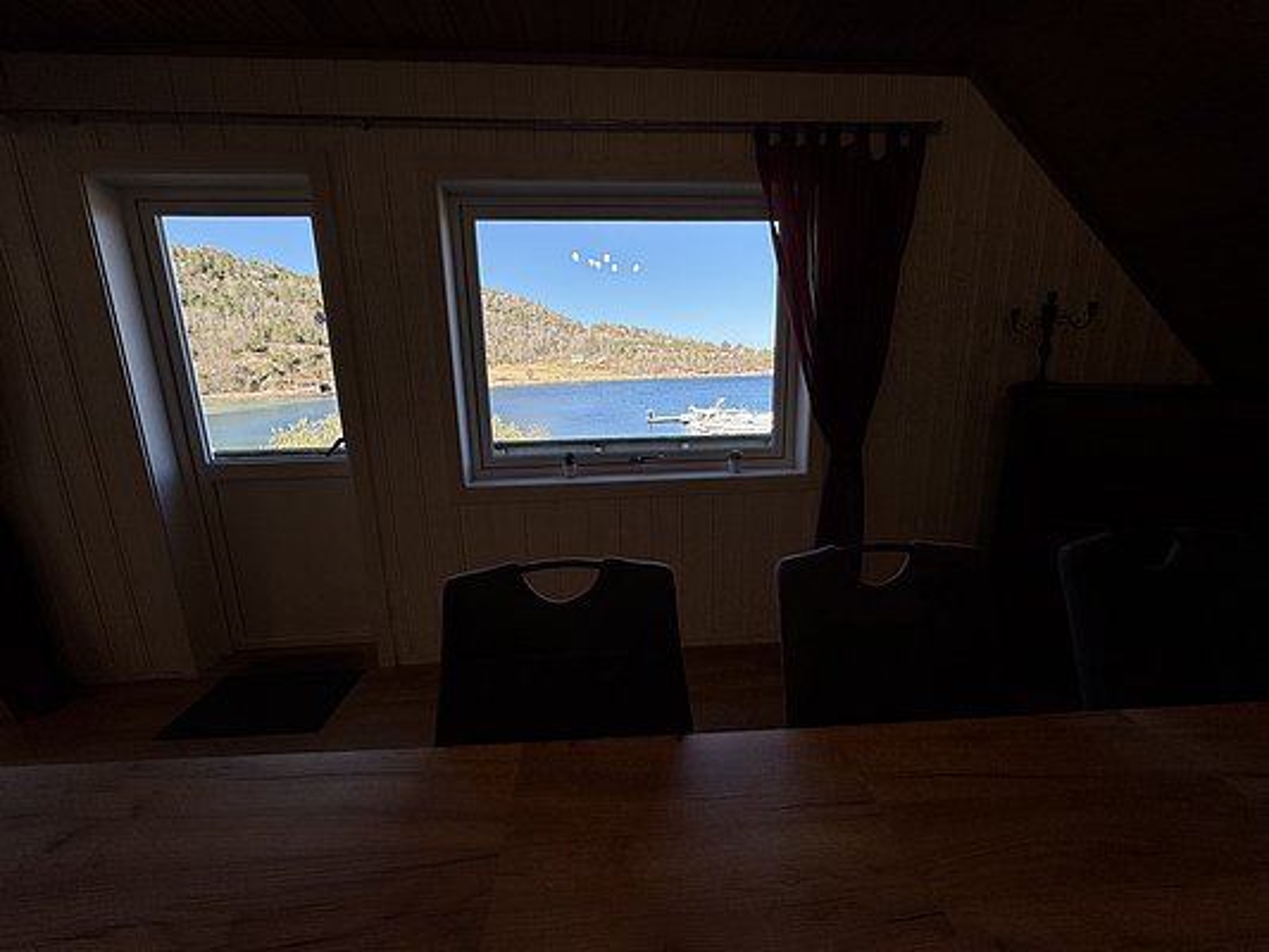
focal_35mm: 14
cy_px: 476
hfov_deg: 102.1
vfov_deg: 85.7
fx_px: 513
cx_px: 634
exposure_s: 1/849
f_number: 2.2
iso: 40
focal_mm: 2.22
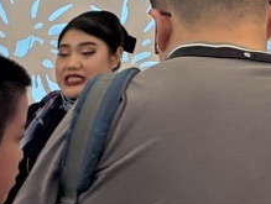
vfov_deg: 11.4
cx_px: 483
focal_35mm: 112
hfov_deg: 15.2
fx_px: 878
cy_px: -256
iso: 125
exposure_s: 1/100
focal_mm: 6.76
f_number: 1.78
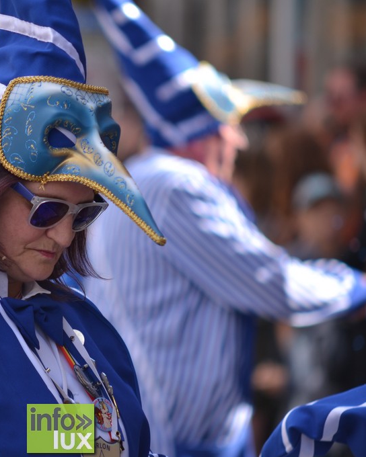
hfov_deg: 4.9
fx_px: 4306
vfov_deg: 6.1
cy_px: 229
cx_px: 61
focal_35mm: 318
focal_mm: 150
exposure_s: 1/500
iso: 100
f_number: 2.8
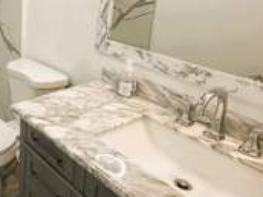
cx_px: -11
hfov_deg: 40.7
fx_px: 296
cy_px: 52
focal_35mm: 39
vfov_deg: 36.1
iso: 200
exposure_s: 1/121
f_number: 2.2
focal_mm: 2.22
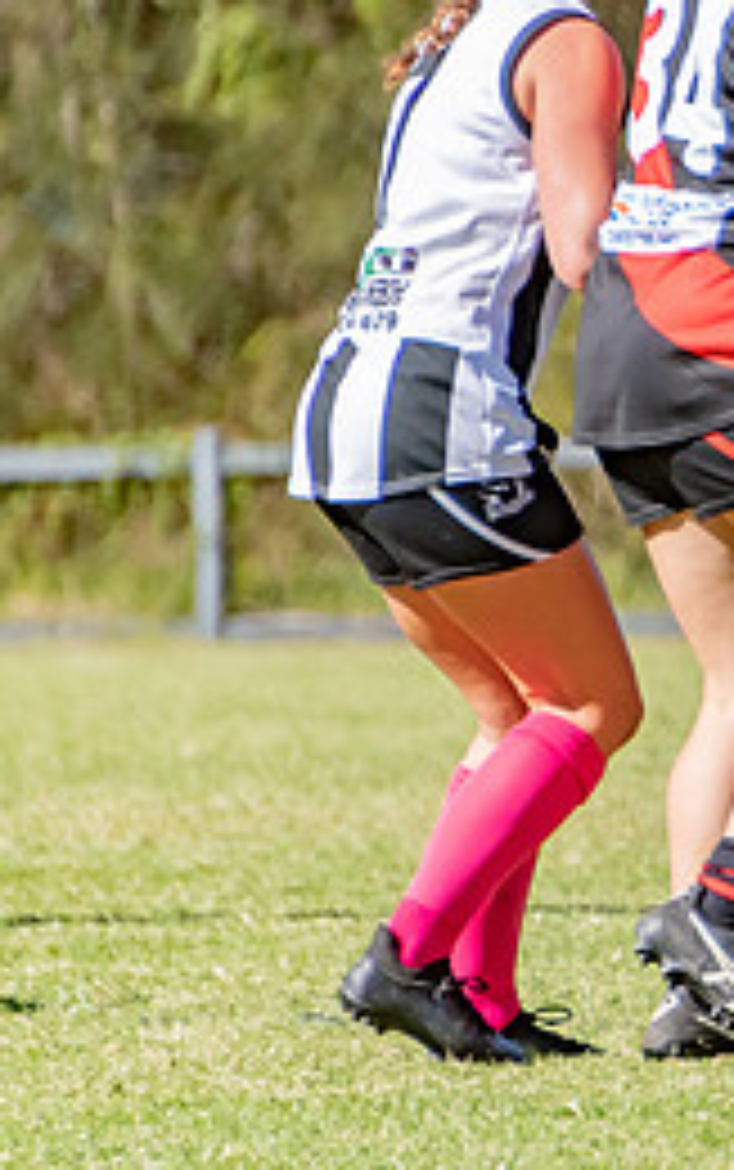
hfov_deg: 1.3
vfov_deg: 2.1
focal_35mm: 1002
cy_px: 501
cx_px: 1401
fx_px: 32000
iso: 800
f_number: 6.3
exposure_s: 1/3200
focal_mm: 270
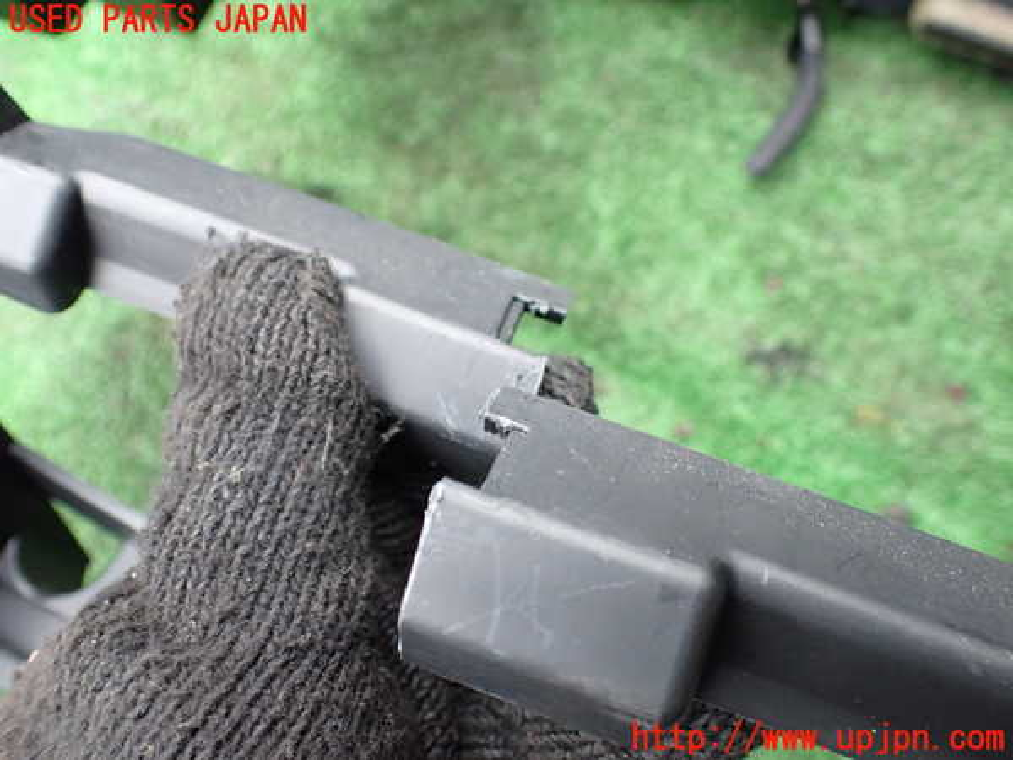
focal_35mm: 30
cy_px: 380
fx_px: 878
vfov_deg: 46.8
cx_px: 506
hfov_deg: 60.0
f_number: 2.3
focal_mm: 5.4
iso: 500
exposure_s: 1/125
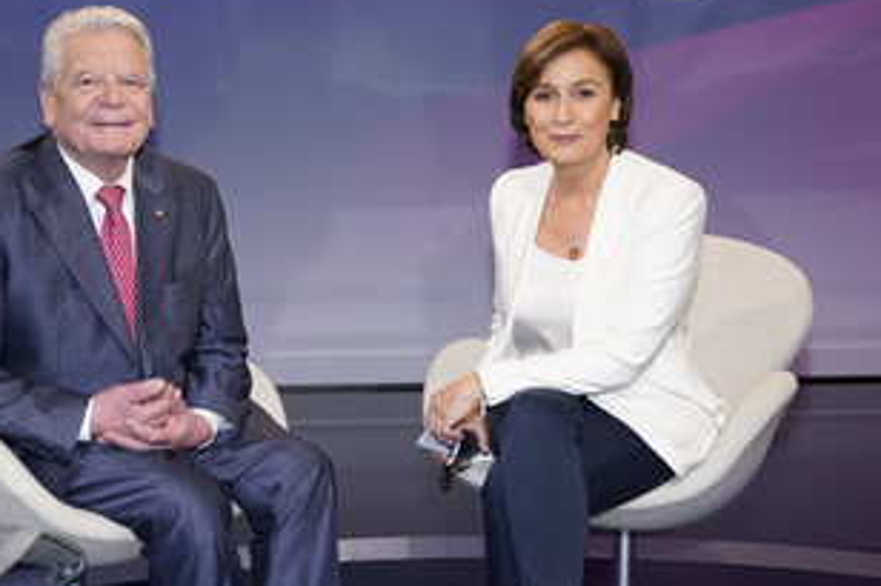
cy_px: 412
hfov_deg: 47.2
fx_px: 1003
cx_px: 359
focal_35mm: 41
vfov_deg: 32.2
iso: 2000
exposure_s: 1/160
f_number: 5
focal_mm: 28
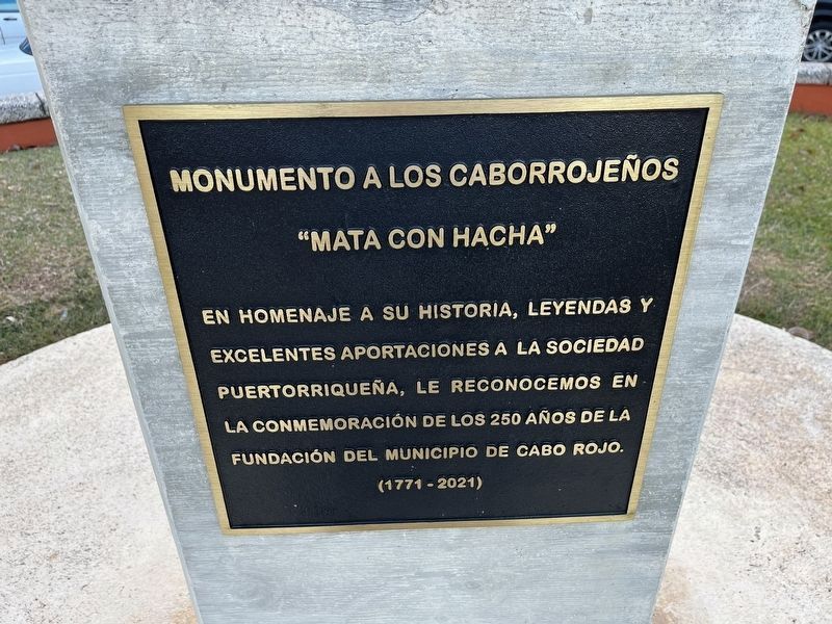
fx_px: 625
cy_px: 312
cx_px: 416
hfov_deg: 67.3
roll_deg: +0.4
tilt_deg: -31.1
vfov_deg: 53.1
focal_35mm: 26
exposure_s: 1/149
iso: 32
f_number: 1.6
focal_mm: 5.1
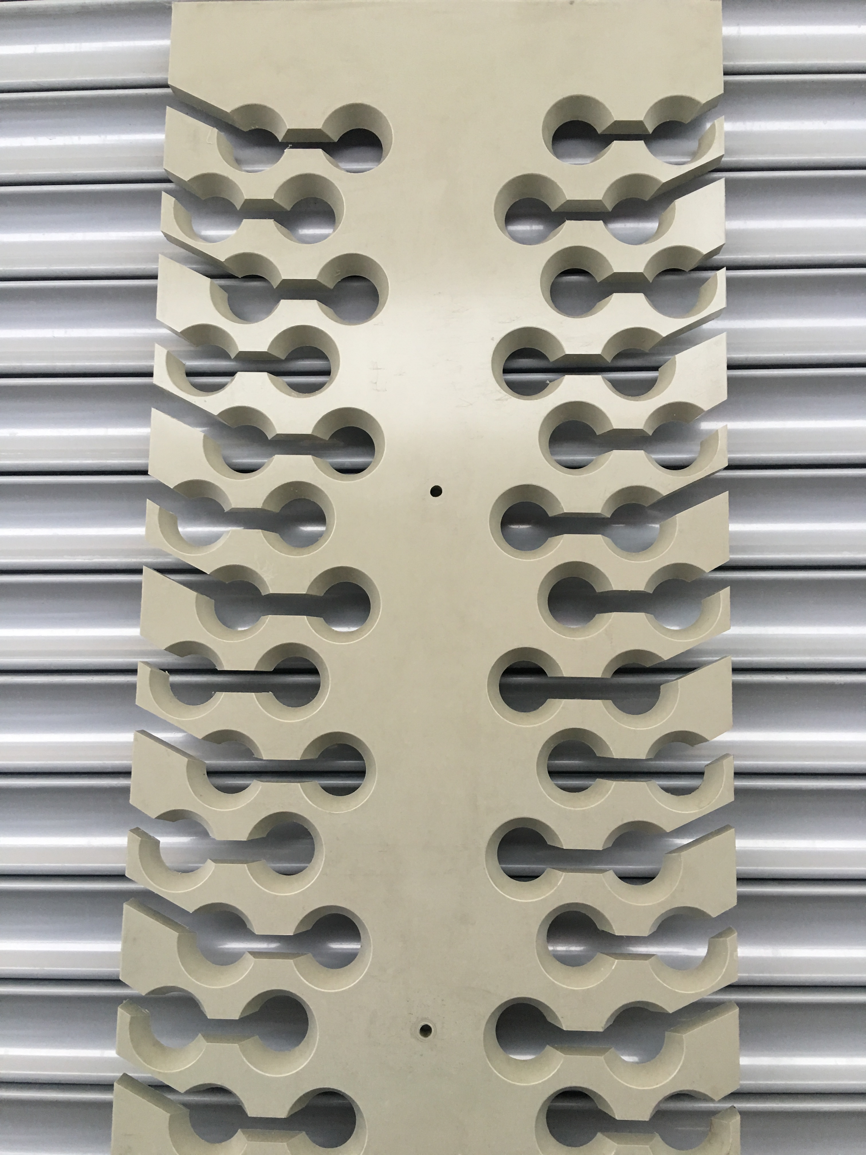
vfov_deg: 61.7
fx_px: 967
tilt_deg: +4.7
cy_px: 578
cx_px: 433
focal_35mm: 29
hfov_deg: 48.2
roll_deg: +0.5
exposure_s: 1/33
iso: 50
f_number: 2.2
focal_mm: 4.15
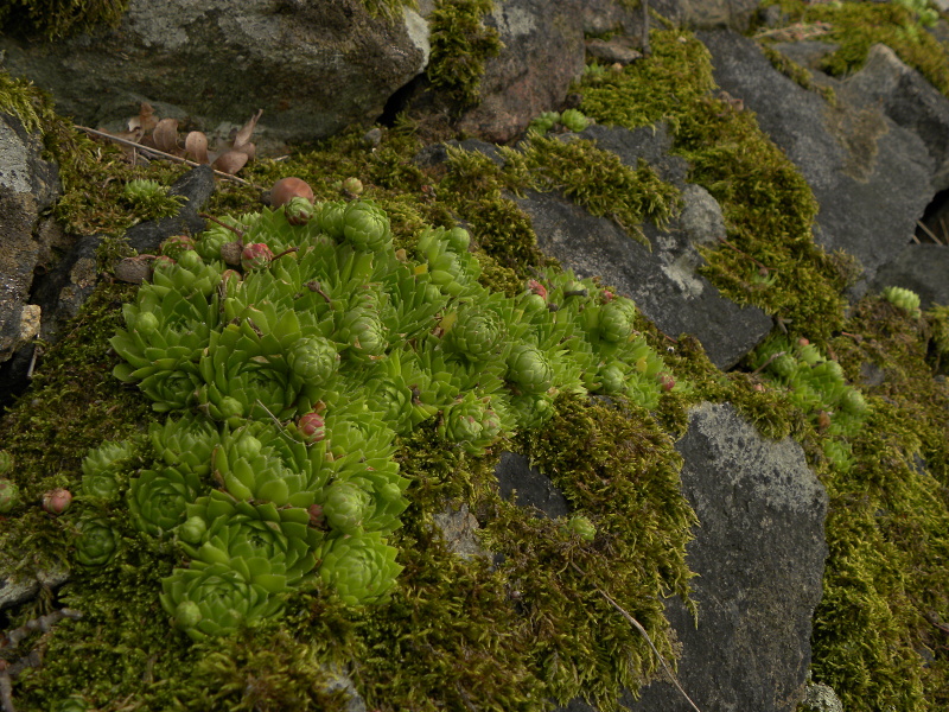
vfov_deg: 35.1
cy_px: 356
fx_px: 1124
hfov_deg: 45.8
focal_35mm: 41
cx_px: 474
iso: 64
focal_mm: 7.3
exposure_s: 1/125
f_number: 3.5
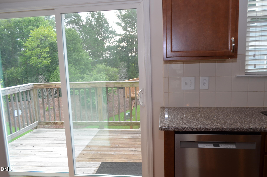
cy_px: 88
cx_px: 134
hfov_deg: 67.5
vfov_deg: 47.7
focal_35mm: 27
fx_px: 200
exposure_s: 1/100
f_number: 5.6
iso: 400
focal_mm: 18
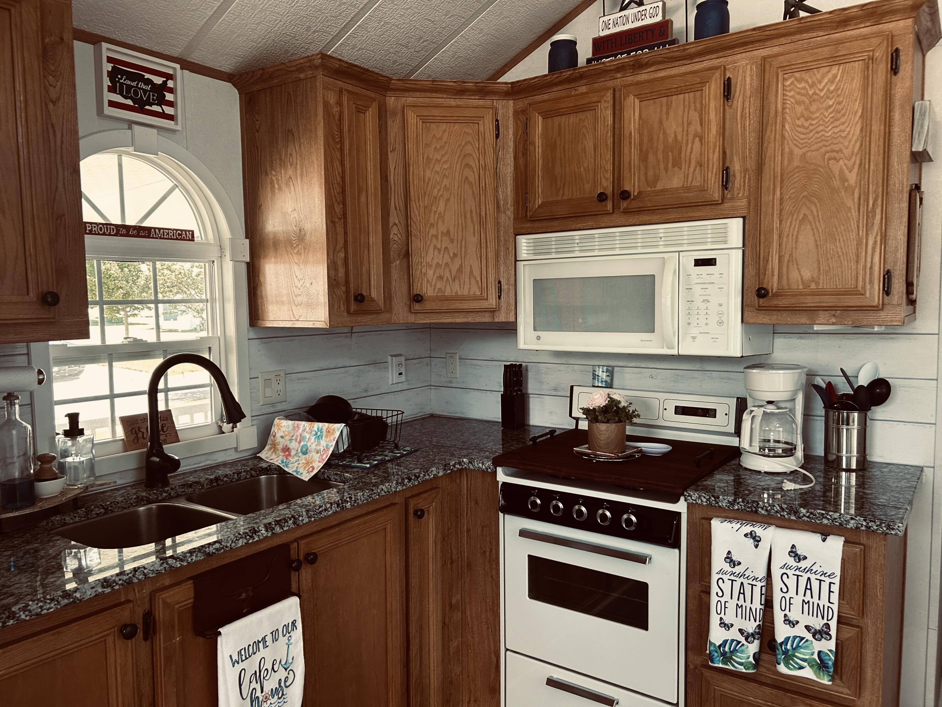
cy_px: 354
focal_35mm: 26
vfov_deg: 53.1
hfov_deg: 67.3
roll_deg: +0.4
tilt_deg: -4.6
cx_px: 471
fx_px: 708
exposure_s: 1/113
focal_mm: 5.7
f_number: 1.5
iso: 125
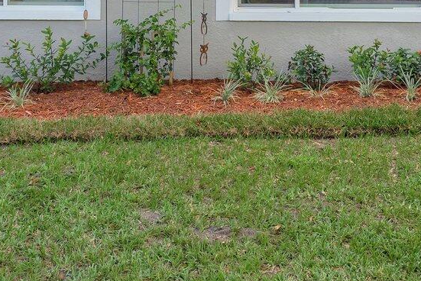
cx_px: 325
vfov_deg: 24.0
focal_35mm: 52
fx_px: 608
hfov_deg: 37.1
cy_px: -45
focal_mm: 14
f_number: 7.1
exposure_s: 1/80
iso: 200
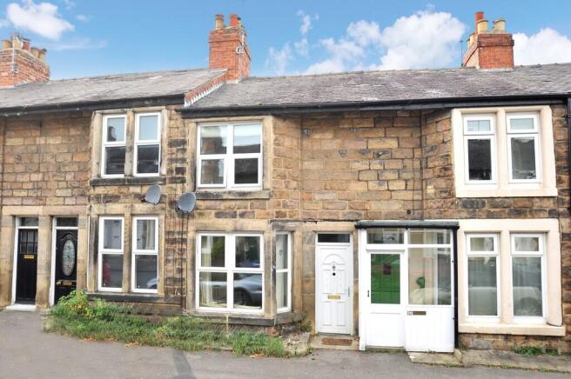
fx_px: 380
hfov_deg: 73.8
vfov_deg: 53.0
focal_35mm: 24
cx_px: 286
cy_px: 190
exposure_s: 1/125
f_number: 8
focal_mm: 24
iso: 400
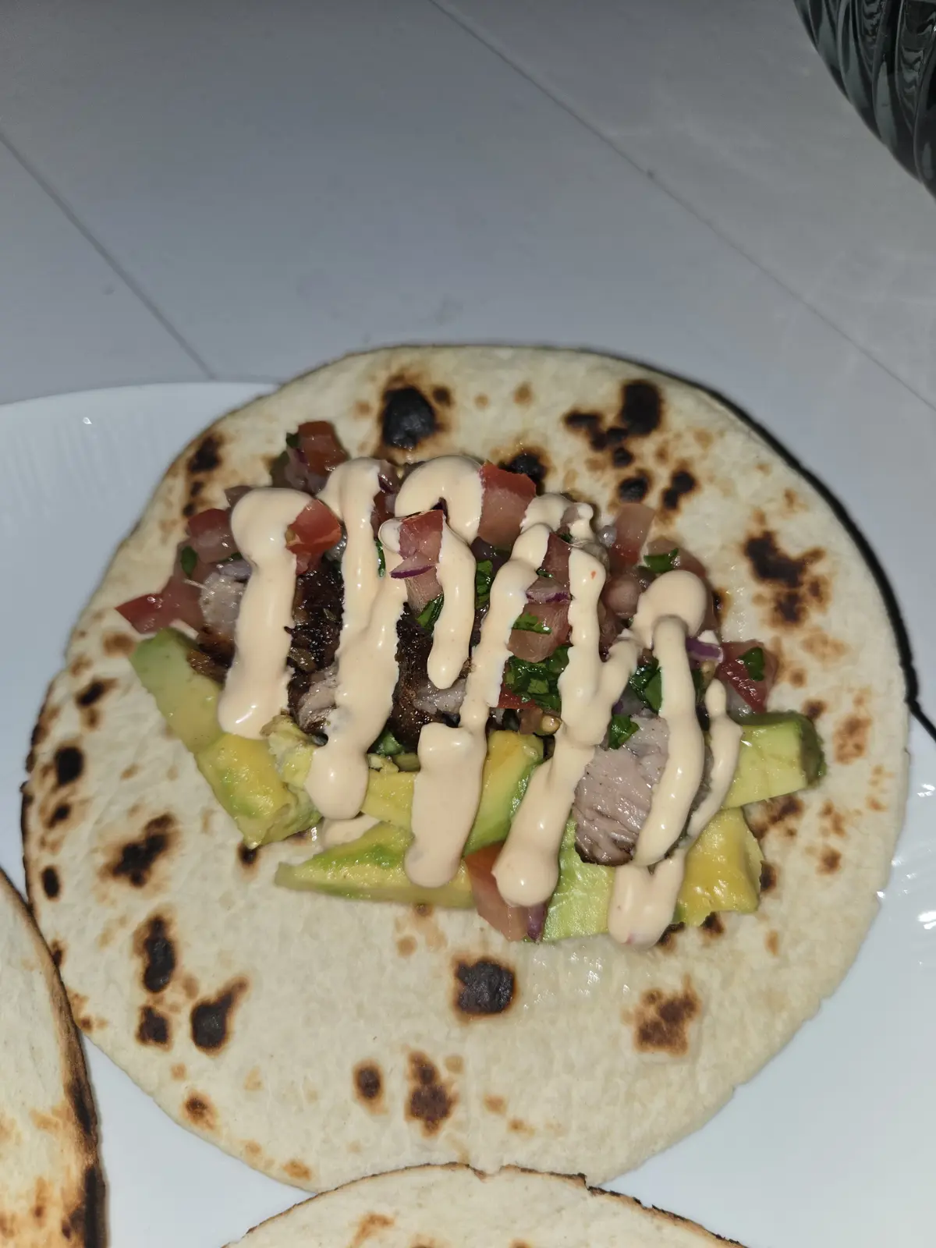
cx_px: 468
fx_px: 829
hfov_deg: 58.9
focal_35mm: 23
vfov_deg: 73.9
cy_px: 624
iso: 25
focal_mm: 5.4
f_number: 1.8
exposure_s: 1/272
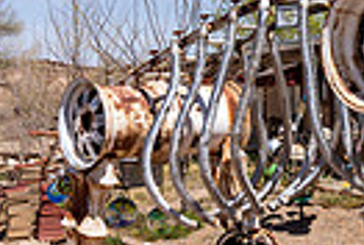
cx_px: 483
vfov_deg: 13.0
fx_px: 1074
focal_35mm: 106
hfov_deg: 17.9
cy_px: 68
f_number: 10
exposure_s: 1/250
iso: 100
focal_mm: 24
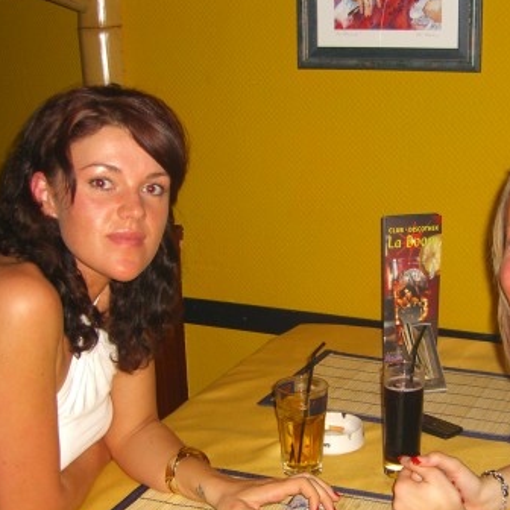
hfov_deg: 28.4
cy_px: 331
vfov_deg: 28.5
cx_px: 343
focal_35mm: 60
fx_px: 1000
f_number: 2.8
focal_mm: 7.9
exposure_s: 1/60
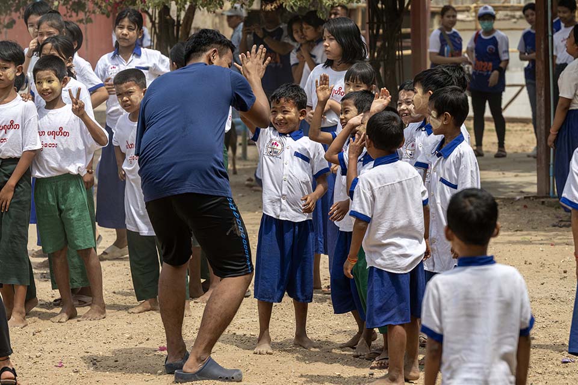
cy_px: 192
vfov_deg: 10.5
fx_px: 2087
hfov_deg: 15.8
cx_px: 289
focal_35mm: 130
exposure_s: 1/1600
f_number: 6.3
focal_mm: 130
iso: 400
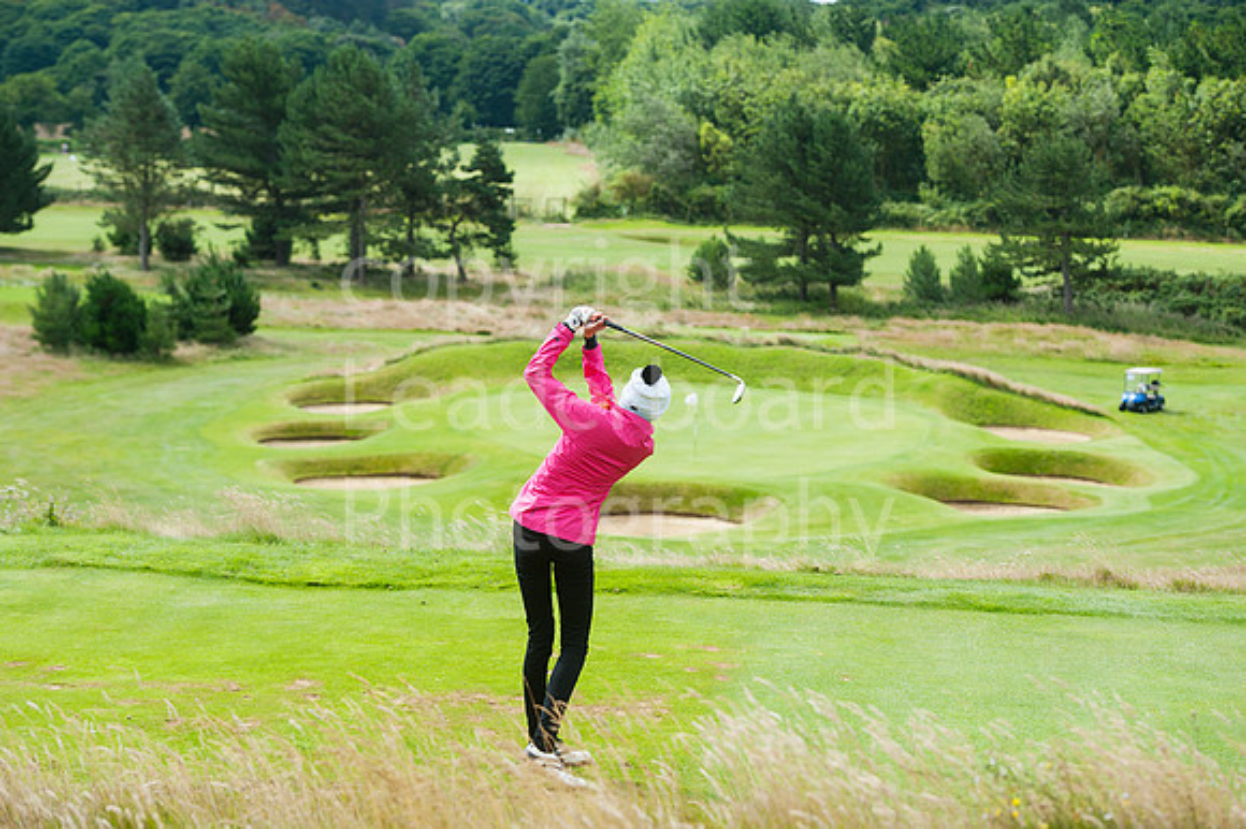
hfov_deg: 21.5
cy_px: 414
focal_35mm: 95
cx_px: 623
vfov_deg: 14.4
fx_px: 3286
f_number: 5.6
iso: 500
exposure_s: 1/1000
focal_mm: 95
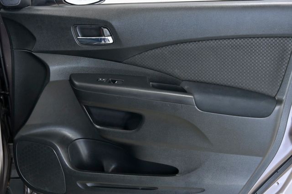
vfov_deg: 23.8
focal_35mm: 57
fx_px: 462
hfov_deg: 35.0
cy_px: 97
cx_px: 146
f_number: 4
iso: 2000
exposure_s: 1/250
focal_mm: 57
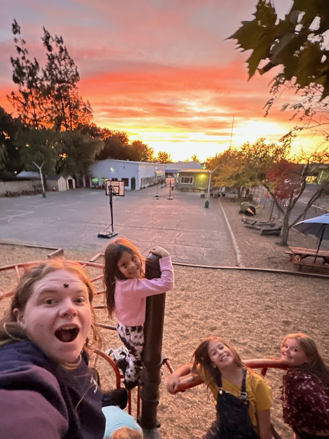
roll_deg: -0.4
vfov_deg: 85.7
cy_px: 280
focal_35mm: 18
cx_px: 141
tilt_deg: -26.8
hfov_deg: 71.2
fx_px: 228
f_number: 2.2
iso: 2000
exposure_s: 1/30
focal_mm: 2.22
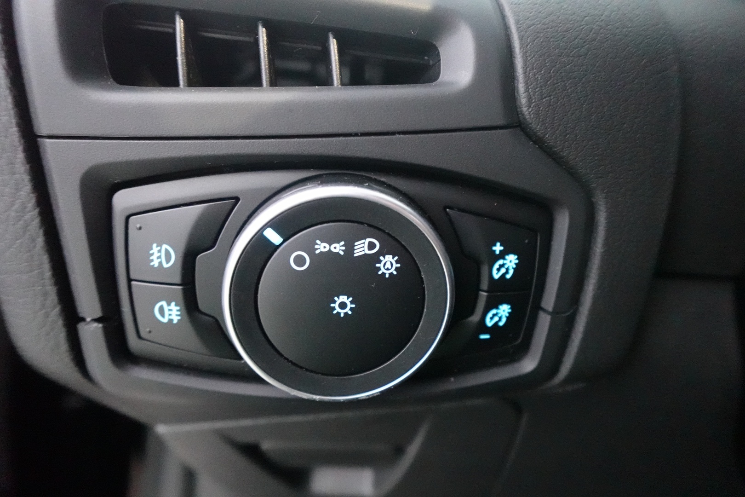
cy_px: 248
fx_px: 414
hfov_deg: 84.0
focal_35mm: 20
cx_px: 372
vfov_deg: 61.9
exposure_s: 1/40
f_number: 2
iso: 6400
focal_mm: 7.6
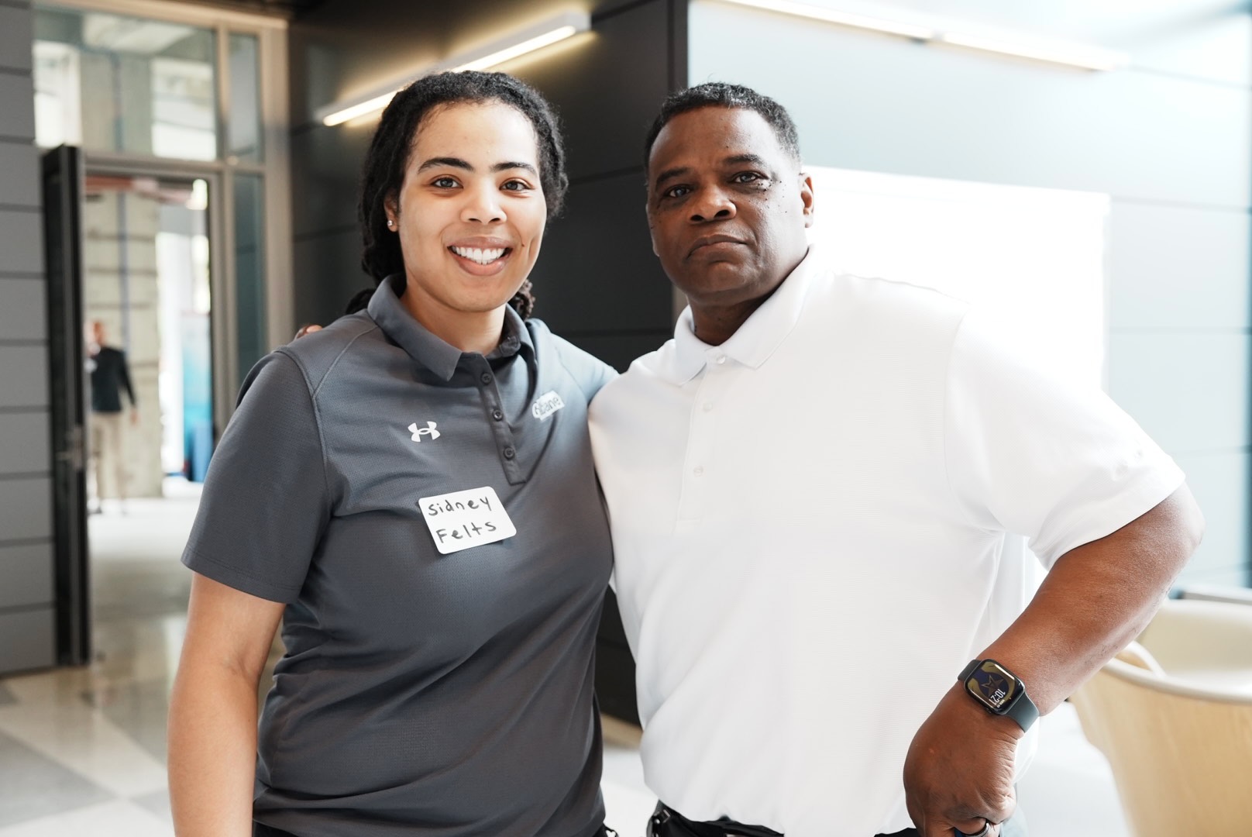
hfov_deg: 51.9
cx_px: 626
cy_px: 418
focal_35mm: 37
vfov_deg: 36.0
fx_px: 1288
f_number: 4
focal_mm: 37
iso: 2000
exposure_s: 1/200
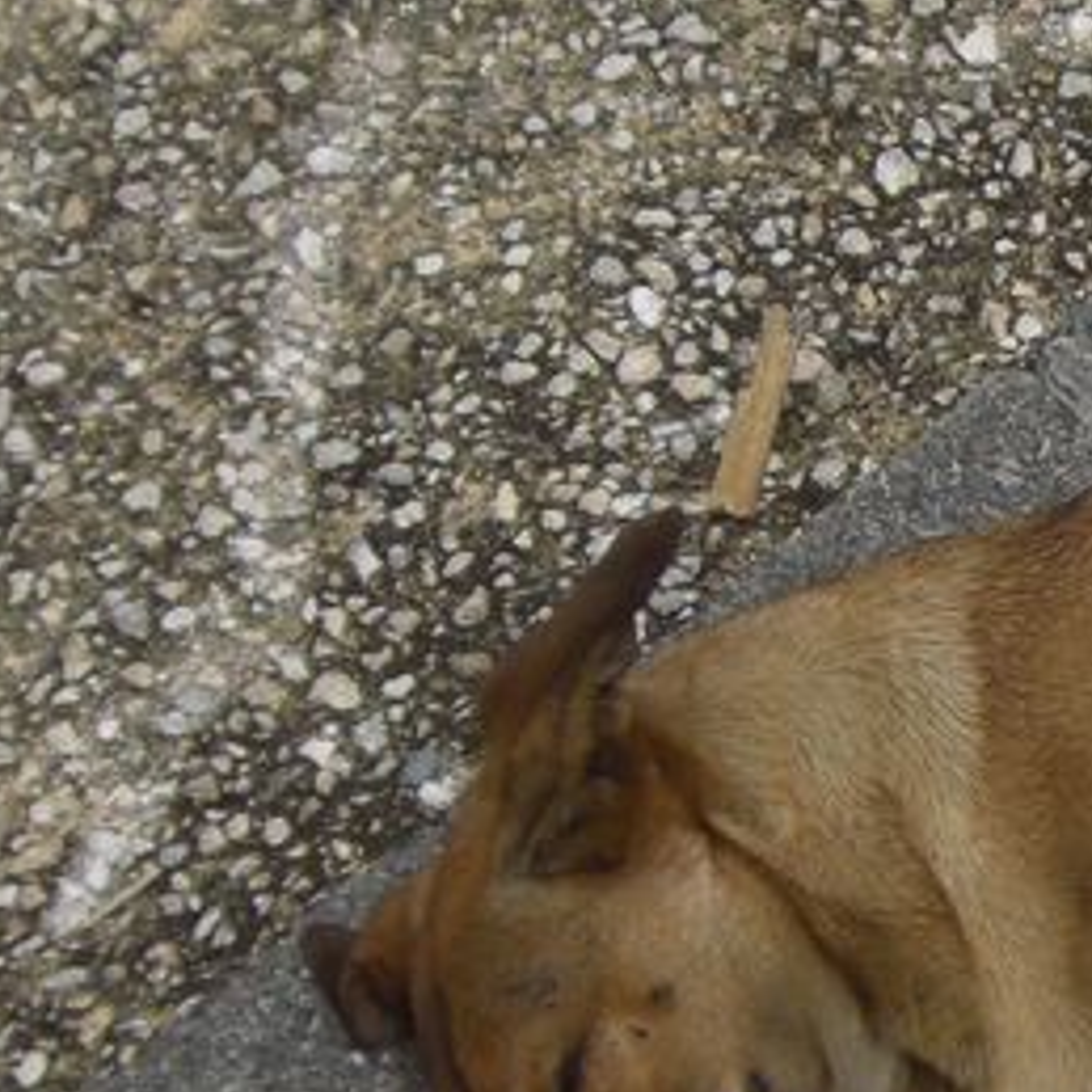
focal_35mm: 133
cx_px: 1598
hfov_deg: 12.5
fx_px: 4747
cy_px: 738
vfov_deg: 13.1
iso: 64
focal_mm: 6.2
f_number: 8
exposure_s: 1/250
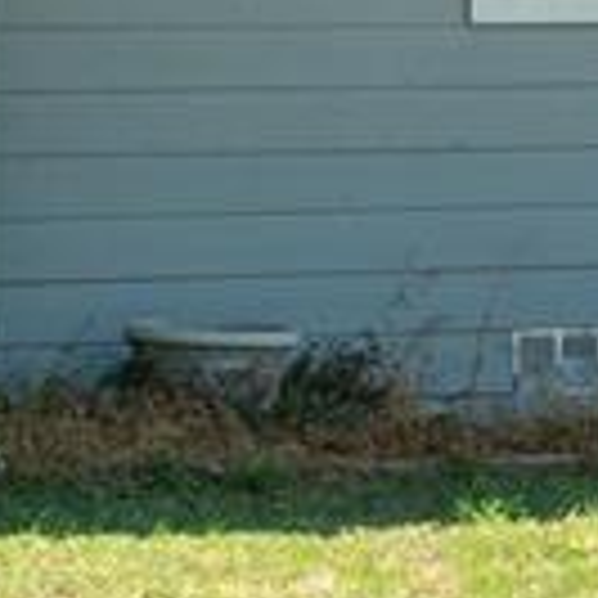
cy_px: 72
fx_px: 3968
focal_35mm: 203
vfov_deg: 8.6
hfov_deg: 8.0
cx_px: 1376
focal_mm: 31
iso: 800
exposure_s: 1/125
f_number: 7.1
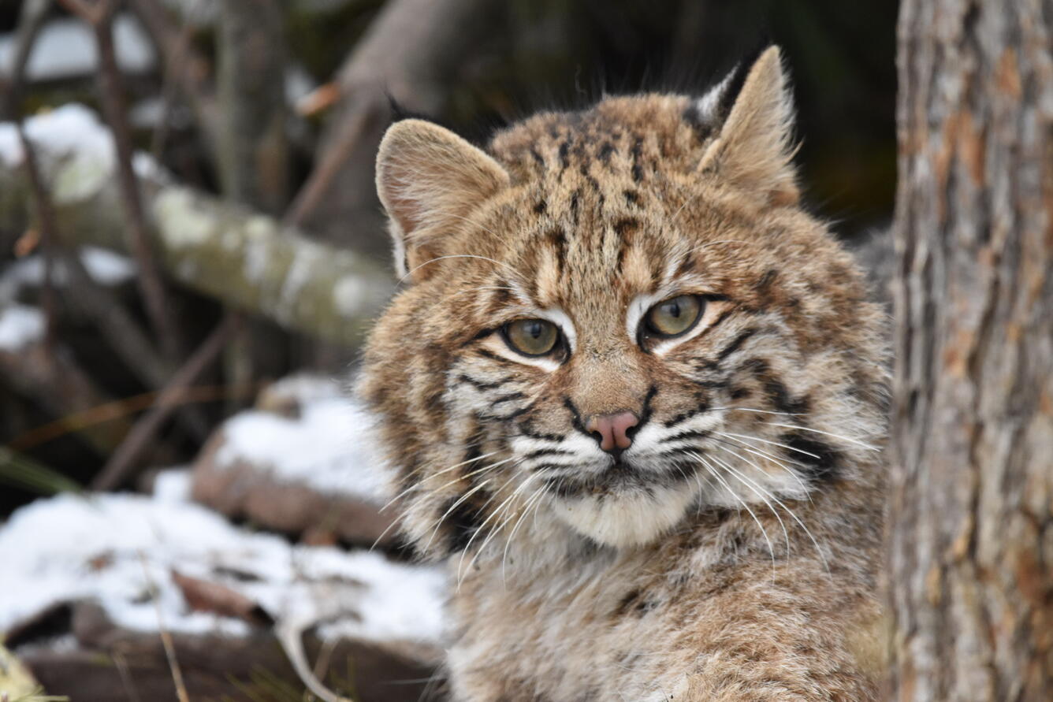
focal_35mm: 750
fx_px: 21938
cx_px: 526
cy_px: 351
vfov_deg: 1.8
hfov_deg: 2.7
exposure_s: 1/640
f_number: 6
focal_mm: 500
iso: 1600
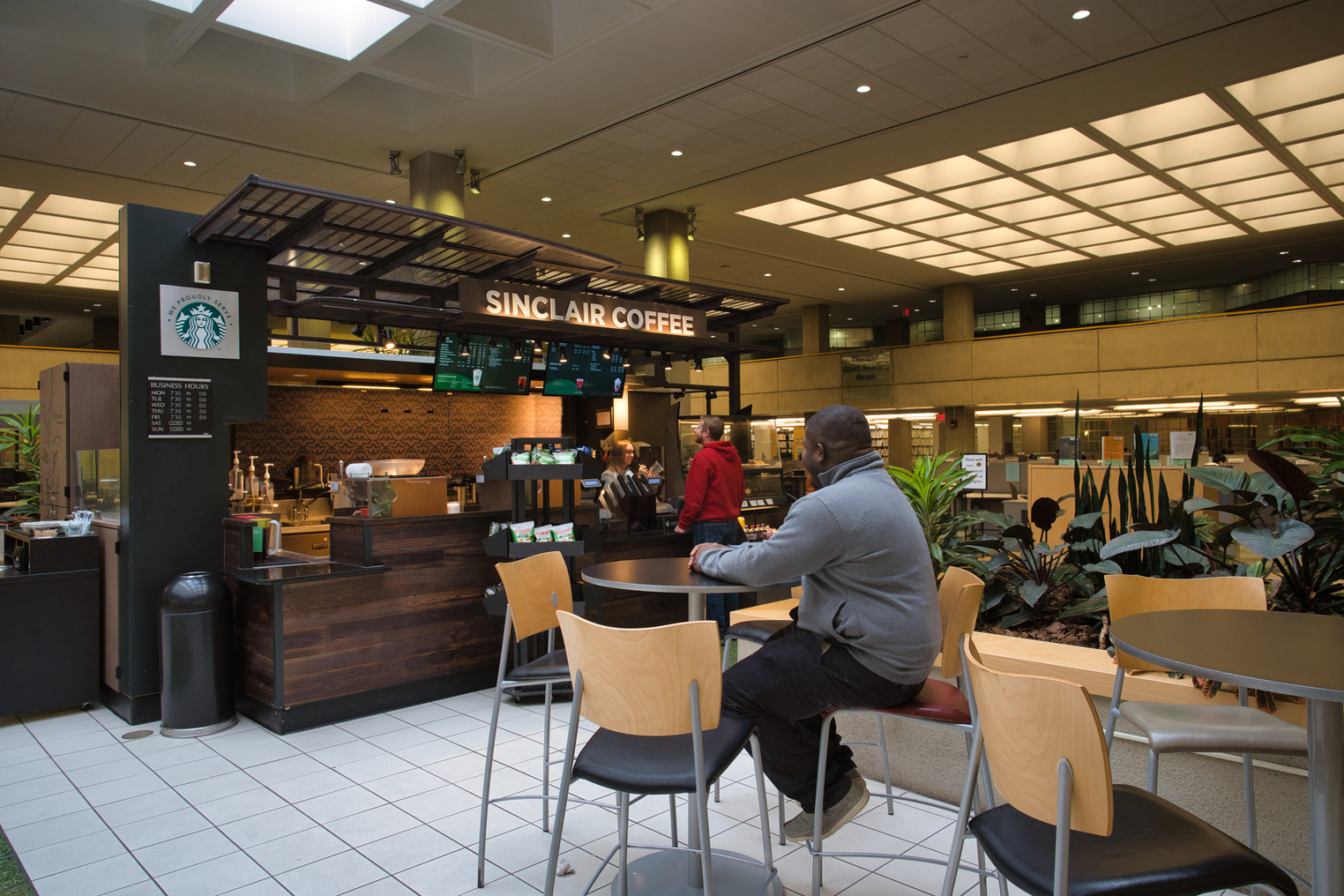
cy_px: 448
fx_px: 896
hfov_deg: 73.7
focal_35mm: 24
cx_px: 672
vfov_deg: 53.1
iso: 800
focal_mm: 24
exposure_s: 1/60
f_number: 8
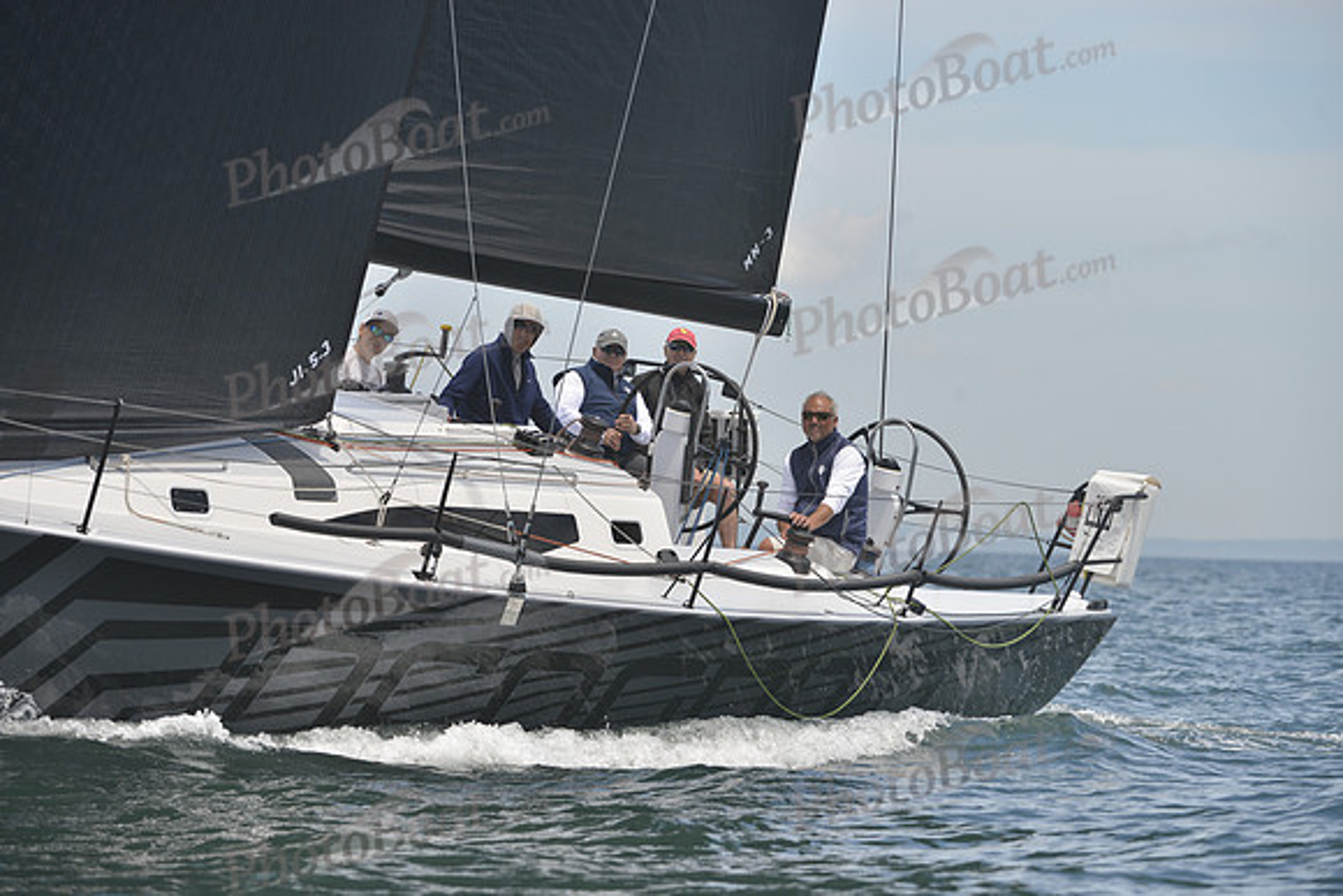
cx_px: 672
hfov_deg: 8.6
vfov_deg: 5.7
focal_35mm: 240
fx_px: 8955
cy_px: 448
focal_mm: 240
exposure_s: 1/800
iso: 280
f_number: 8
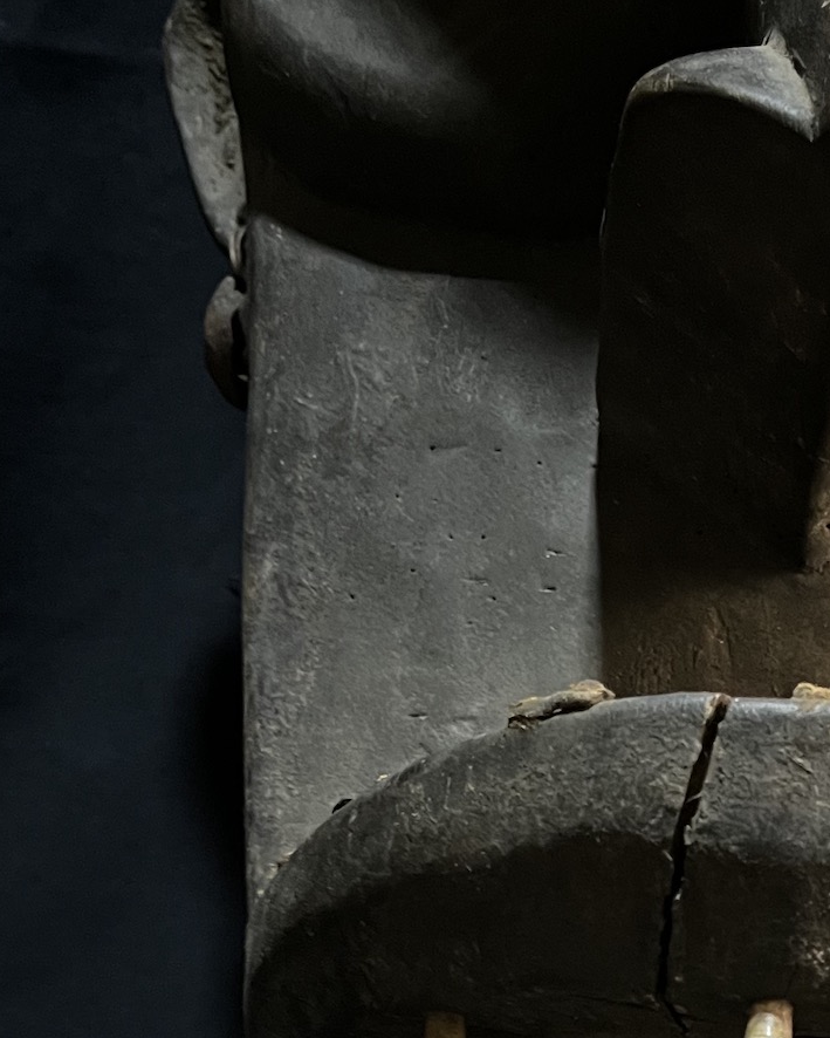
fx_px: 1934
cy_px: 1025
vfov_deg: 28.3
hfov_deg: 23.3
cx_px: 824
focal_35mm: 63
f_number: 1.6
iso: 1000
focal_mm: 5.1
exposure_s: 1/27
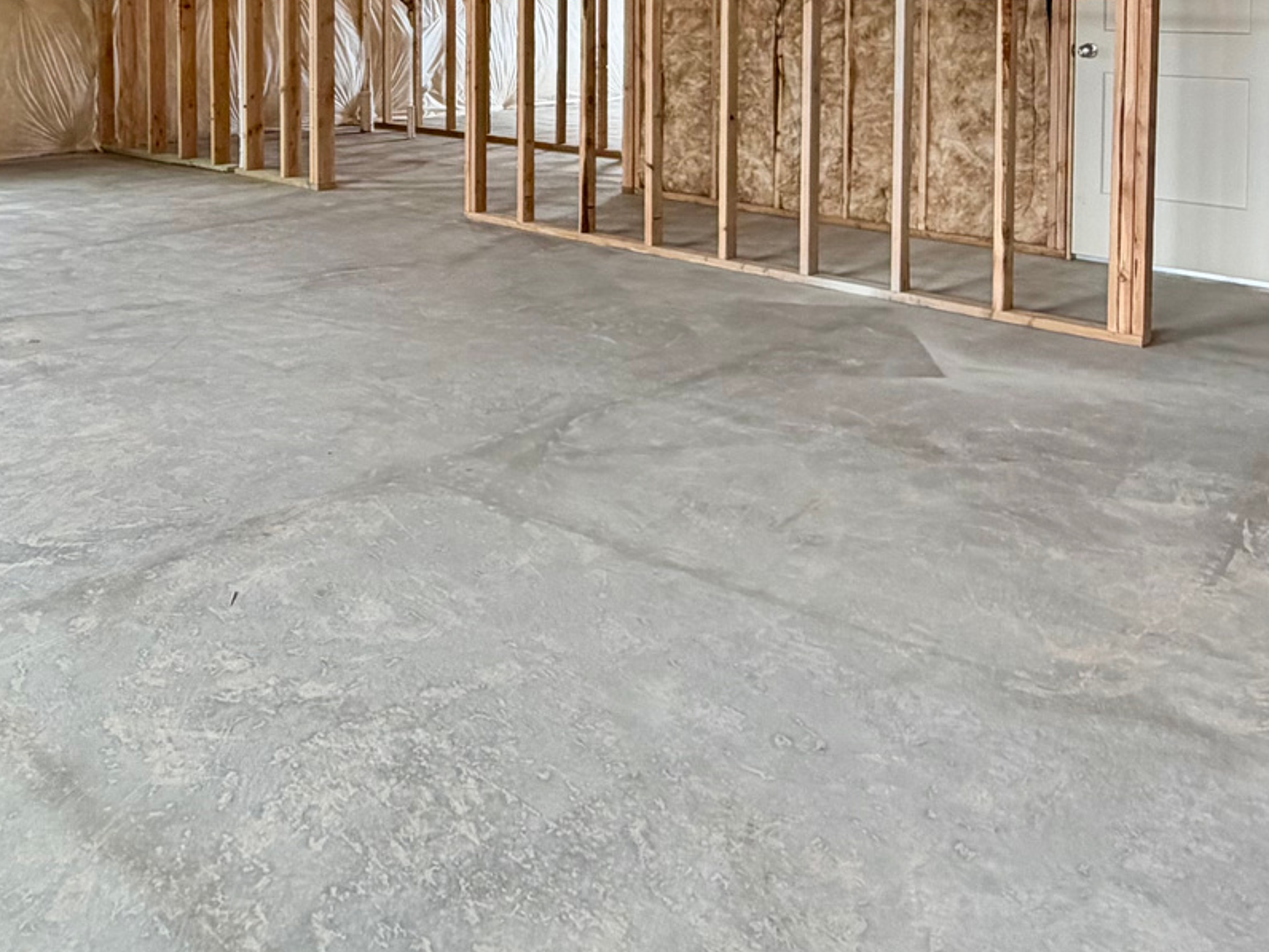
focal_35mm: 36
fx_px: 1320
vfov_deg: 36.2
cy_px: 30
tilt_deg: -2.1
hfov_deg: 50.4
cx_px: 416
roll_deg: -0.1
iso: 160
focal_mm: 2.22
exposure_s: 1/60
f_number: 2.2
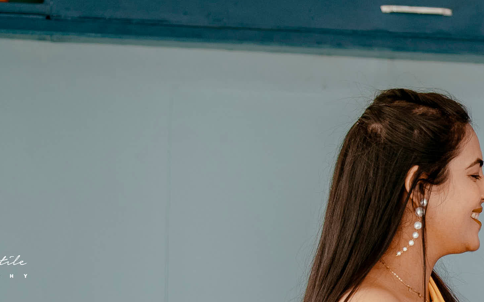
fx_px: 1939
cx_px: 781
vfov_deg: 8.9
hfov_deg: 13.2
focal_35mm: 147
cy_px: 278
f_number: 2
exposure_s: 1/400
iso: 200
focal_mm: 35
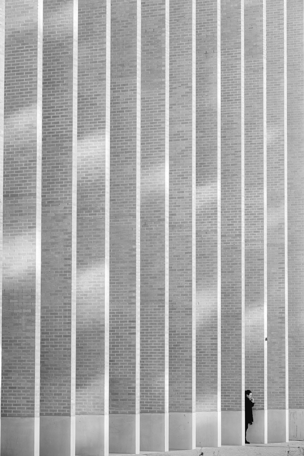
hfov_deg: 10.5
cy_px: 228
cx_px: 152
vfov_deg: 15.6
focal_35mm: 131
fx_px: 1659
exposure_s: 1/161
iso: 125
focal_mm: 47.94
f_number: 4
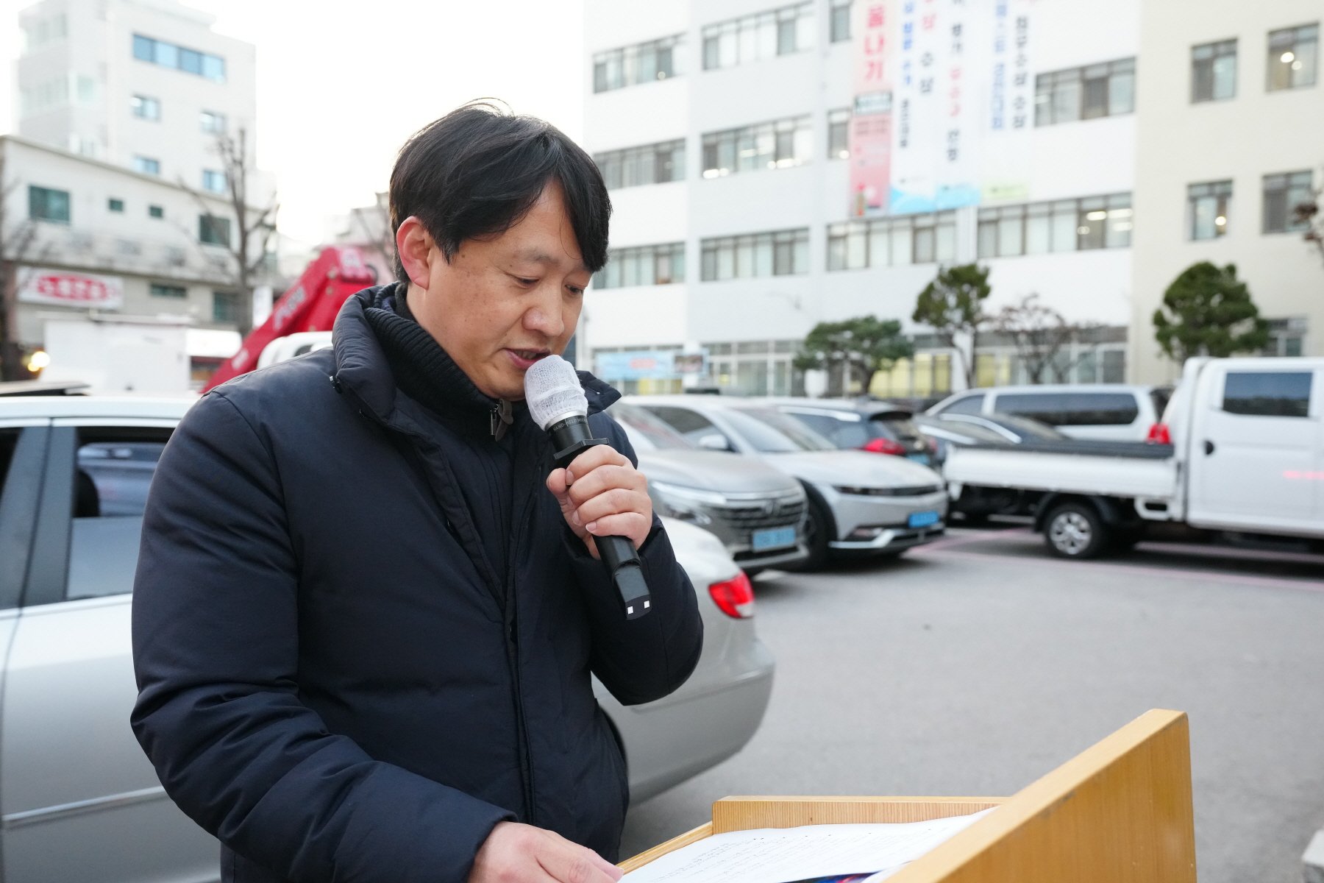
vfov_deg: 40.0
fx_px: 1214
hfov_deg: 57.2
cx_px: 662
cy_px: 442
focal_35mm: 33
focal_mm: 33
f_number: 4.5
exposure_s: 1/250
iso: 4000
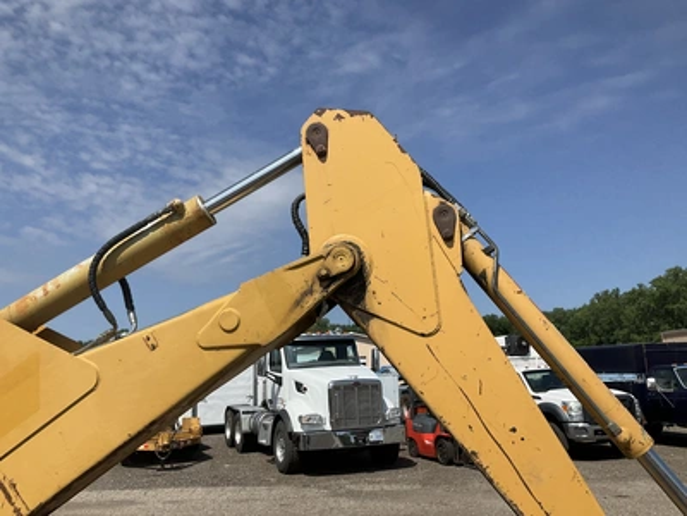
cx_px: 344
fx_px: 576
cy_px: 258
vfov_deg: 48.2
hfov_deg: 61.7
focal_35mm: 29
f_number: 1.8
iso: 25
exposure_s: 1/2667
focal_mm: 3
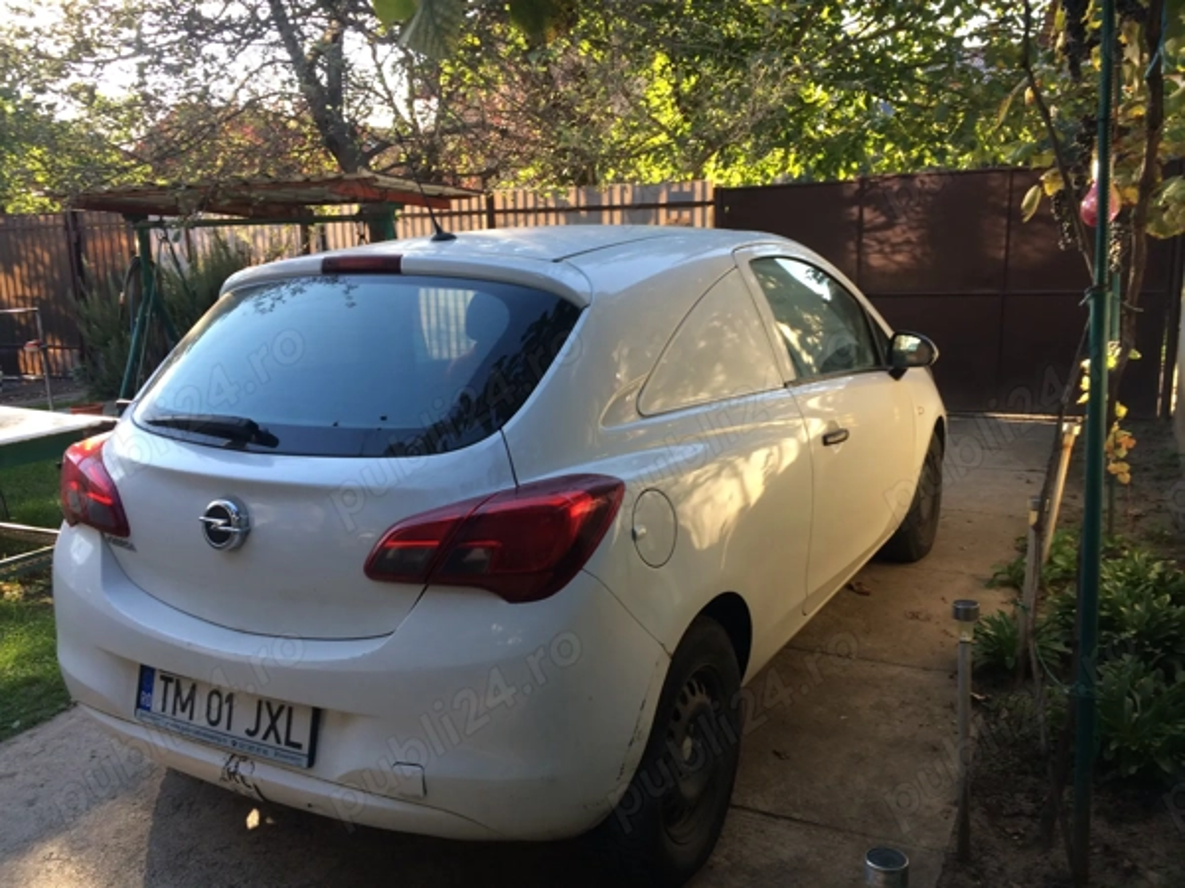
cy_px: 444
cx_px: 592
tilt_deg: -13.6
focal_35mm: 29
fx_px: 993
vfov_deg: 48.2
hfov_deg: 61.7
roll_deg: +0.8
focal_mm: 4.15
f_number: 2.2
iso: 32
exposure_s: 1/122
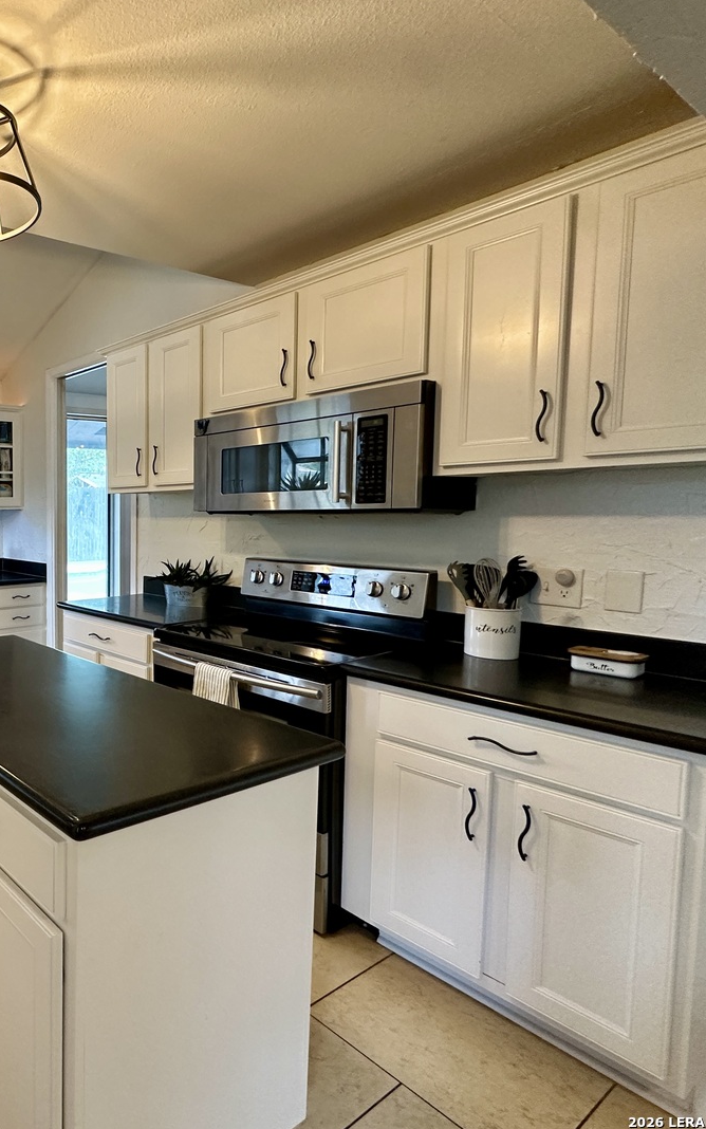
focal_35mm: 20
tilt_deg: -4.7
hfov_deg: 47.8
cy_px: 560
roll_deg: +0.8
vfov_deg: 85.0
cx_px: -21
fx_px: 615
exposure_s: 1/120
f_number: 2.2
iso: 250
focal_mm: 2.22
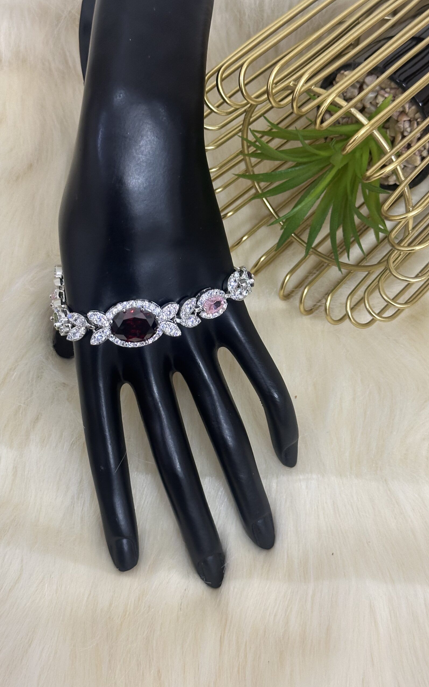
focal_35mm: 51
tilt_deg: -62.2
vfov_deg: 39.6
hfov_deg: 25.3
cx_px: 215
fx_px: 954
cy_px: 344
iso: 200
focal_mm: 6.86
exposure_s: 1/60
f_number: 1.78
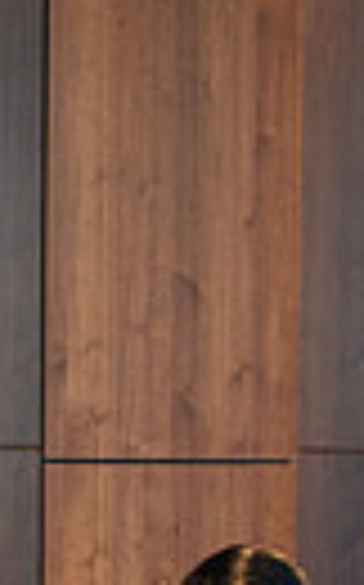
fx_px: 3134
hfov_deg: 6.6
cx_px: 548
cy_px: 734
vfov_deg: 10.4
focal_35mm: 197
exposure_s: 1/250
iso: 1600
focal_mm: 37.6
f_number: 3.2
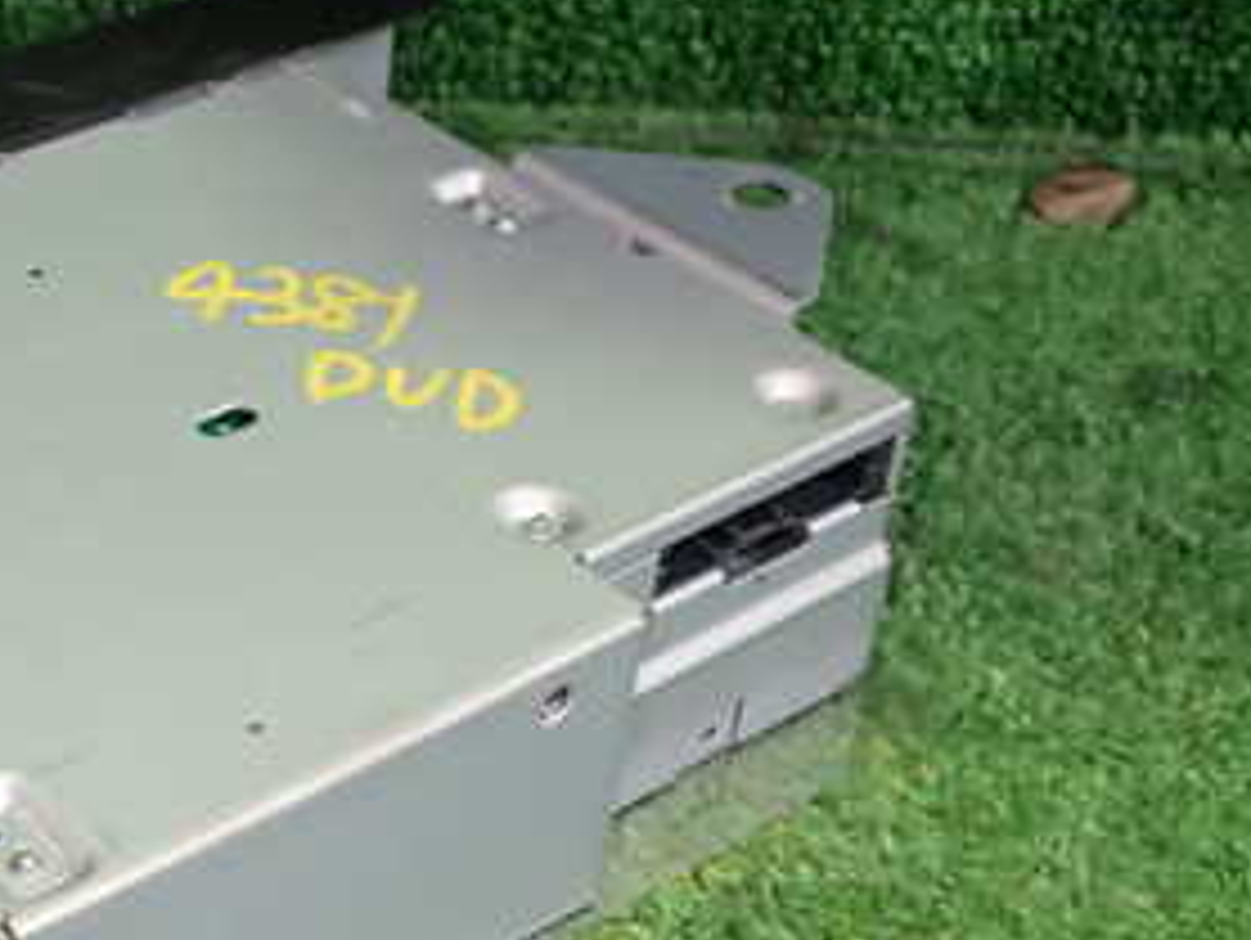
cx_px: 81
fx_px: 2496
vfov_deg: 21.3
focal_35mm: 69
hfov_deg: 27.0
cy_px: 517
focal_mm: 5.79
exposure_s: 1/30
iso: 250
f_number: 2.4
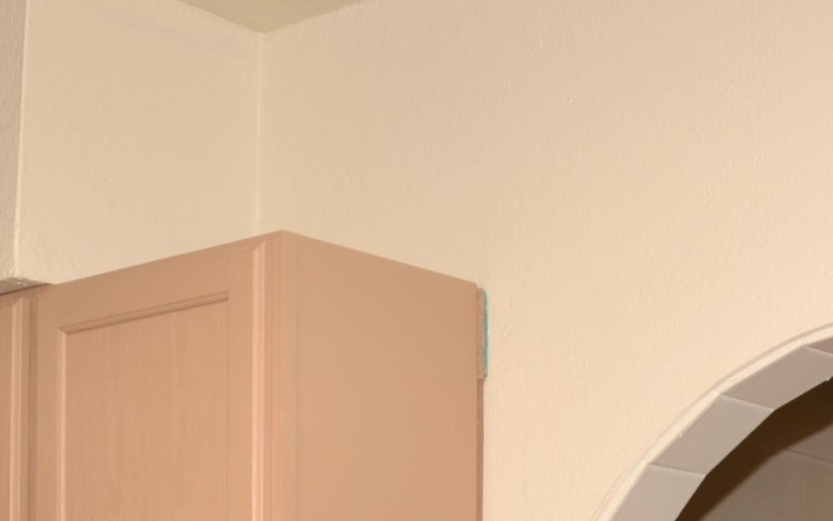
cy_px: 823
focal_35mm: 91
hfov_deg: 22.7
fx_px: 2066
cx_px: 529
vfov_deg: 13.4
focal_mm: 18
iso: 100
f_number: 3.5
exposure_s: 1/60
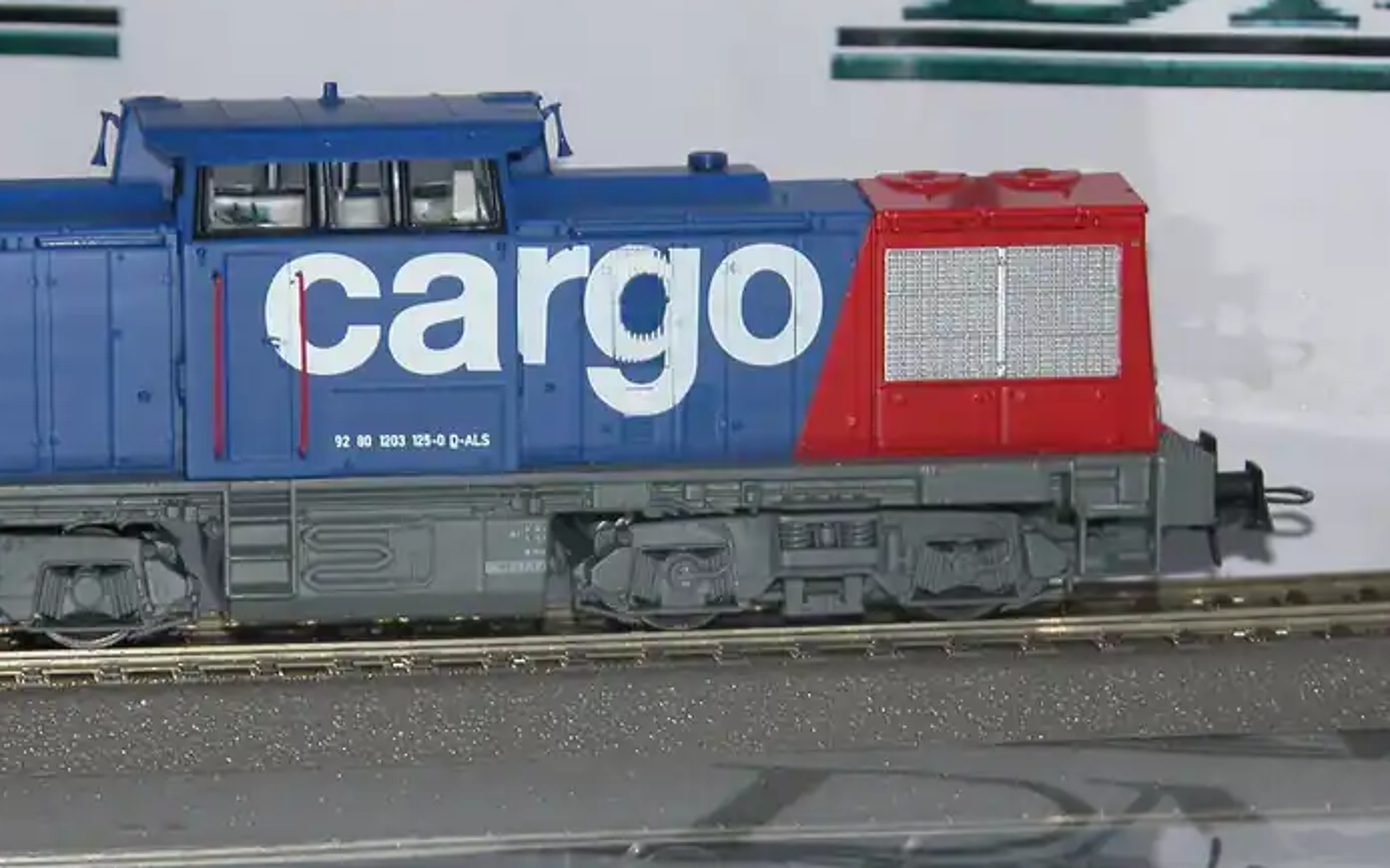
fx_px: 7879
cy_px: 569
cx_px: 401
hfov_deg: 10.1
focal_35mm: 208
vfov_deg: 6.3
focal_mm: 34.7
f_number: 3.8
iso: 100
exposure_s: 1/125
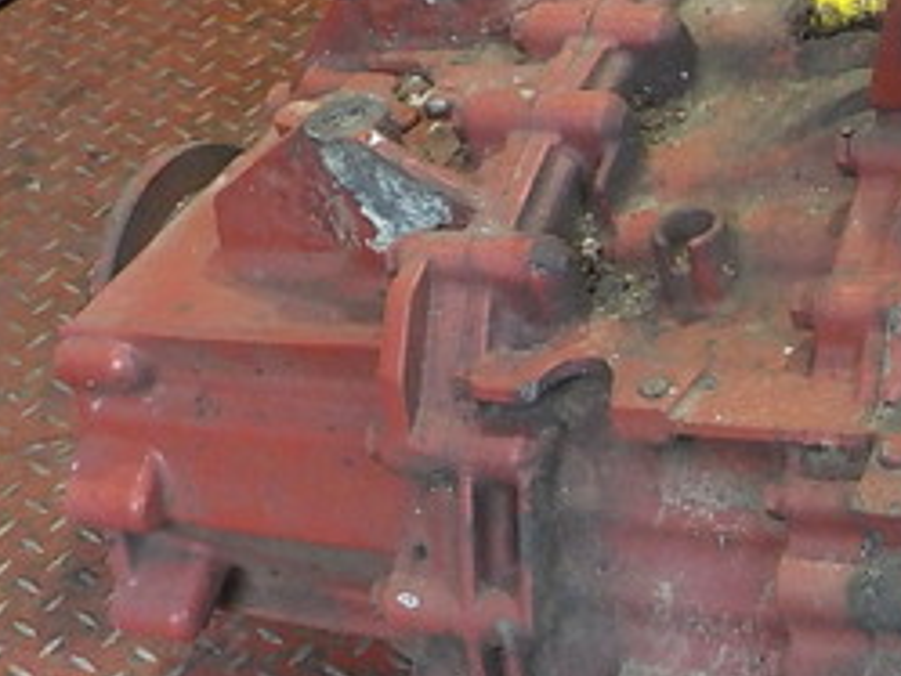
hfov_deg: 22.9
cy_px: 369
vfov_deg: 19.2
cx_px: 1122
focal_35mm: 77
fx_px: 2005
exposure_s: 1/30
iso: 360
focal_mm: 4.1
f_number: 3.3
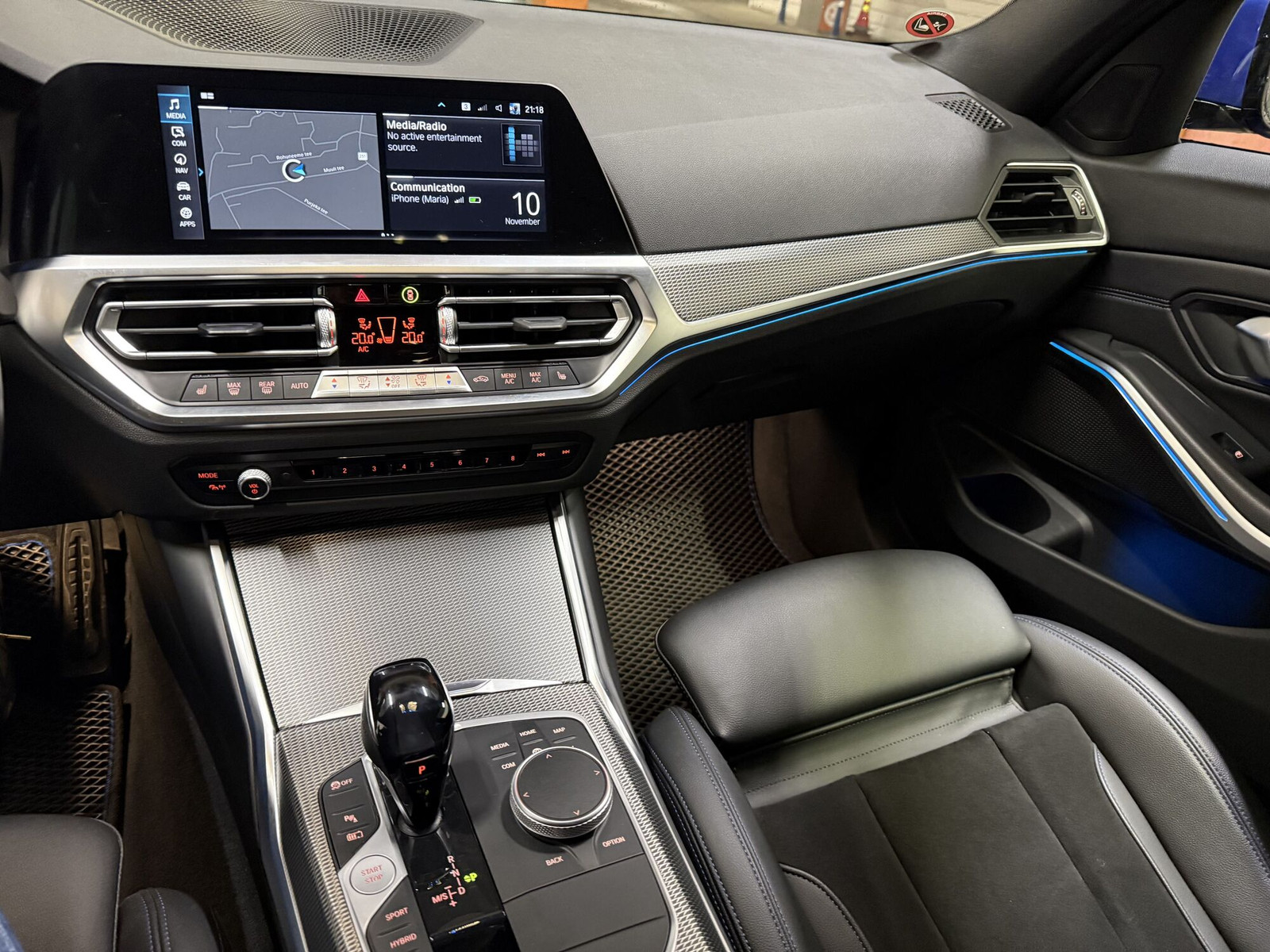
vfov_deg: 56.8
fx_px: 881
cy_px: 476
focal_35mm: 24
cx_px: 635
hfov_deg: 71.6
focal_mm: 6.76
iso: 800
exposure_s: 1/41
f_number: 1.78
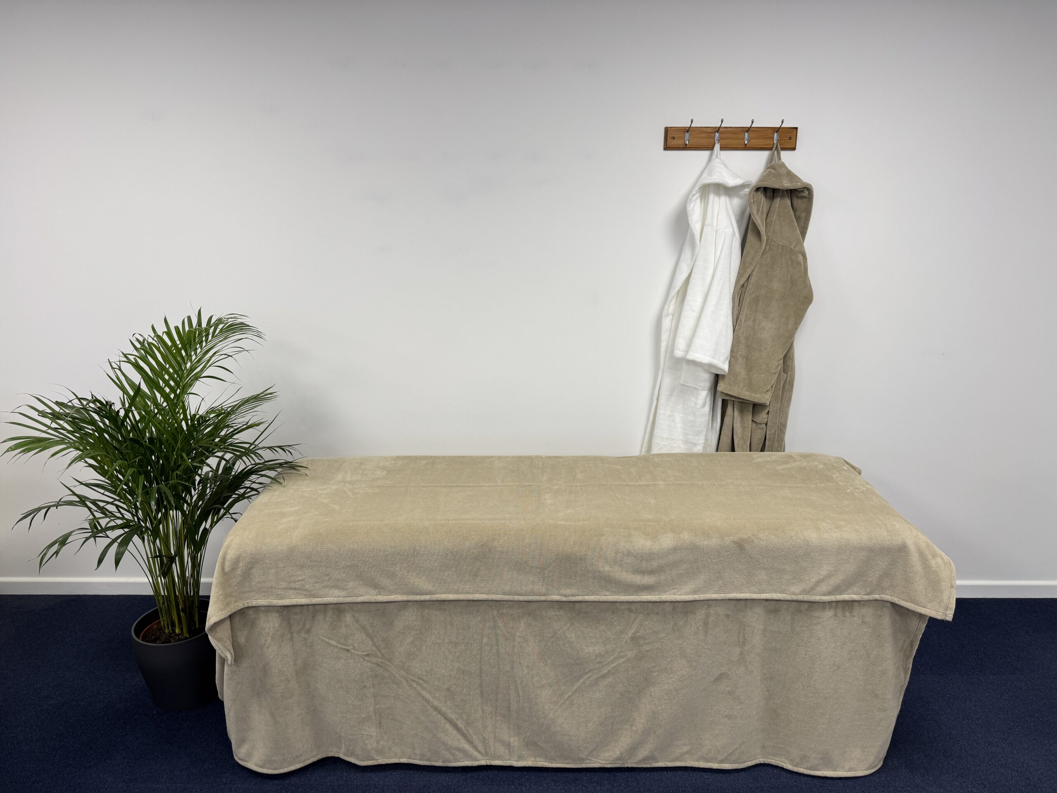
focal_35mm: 24
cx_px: 528
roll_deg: +0.3
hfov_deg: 71.6
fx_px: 733
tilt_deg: -16.5
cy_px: 396
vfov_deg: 56.8
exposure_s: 1/121
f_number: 1.78
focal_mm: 6.76
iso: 100
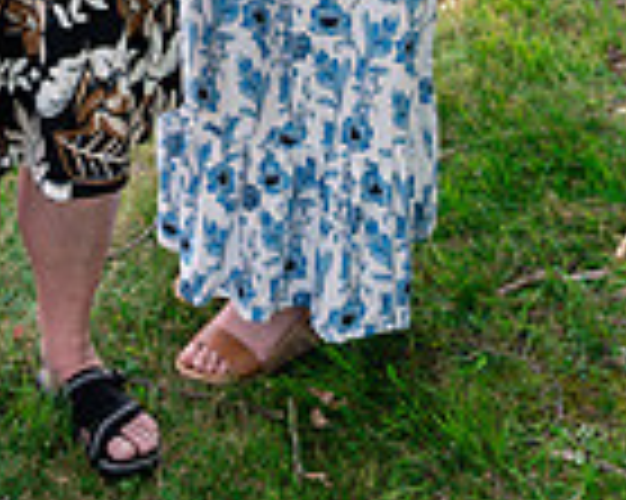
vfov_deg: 14.9
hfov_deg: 20.9
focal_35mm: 88
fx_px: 1629
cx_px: -27
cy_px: -432
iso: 125
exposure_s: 1/250
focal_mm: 29
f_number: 3.2
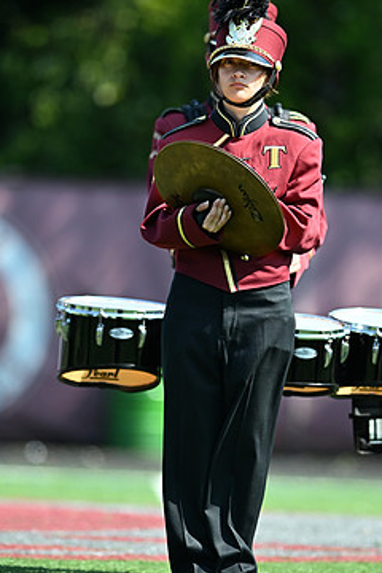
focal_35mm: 484
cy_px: 291
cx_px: 241
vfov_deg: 4.3
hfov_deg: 2.8
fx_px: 7703
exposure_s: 1/2500
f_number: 2.8
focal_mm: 300
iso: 400
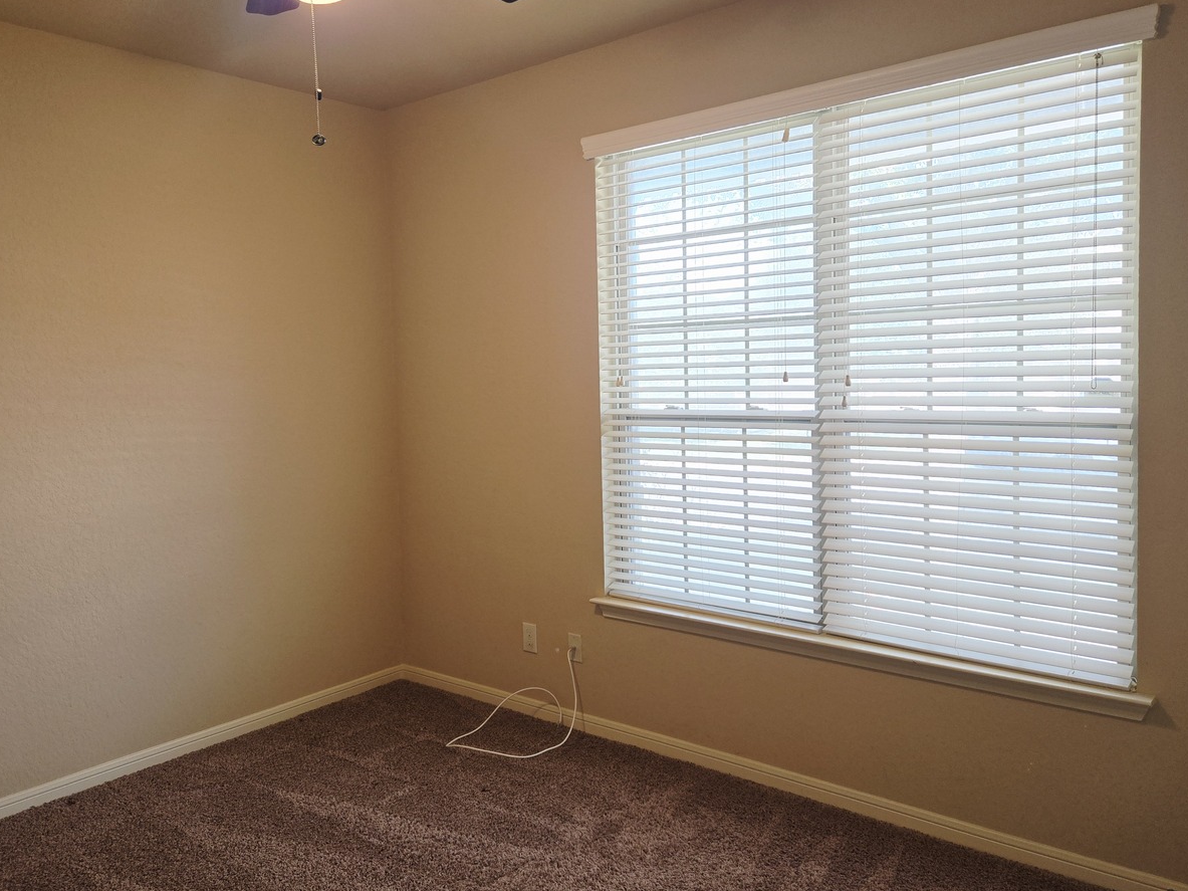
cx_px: 534
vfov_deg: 49.7
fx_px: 961
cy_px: 422
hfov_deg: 63.3
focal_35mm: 28
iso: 80
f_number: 1.8
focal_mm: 5.4
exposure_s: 1/120
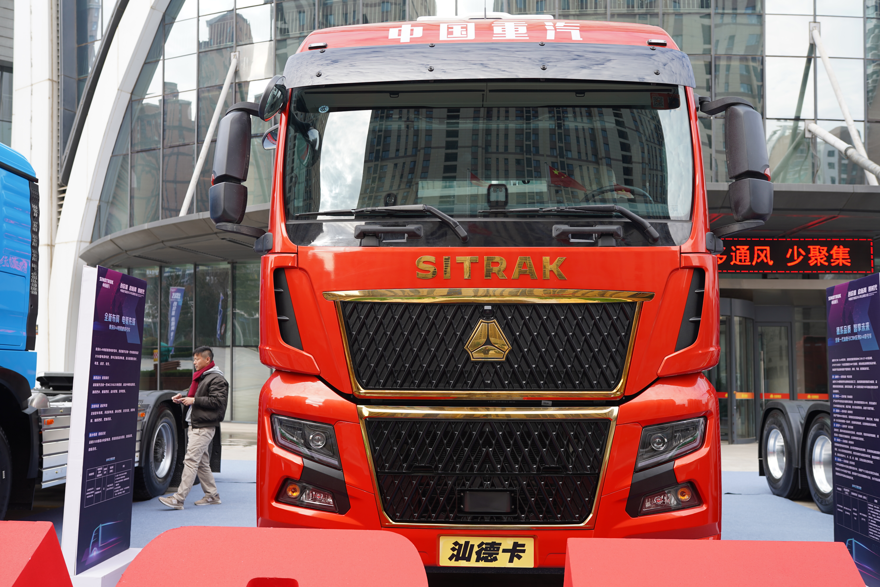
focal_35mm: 35
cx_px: 440
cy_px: 294
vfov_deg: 37.9
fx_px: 855
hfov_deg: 54.4
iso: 100
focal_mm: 35
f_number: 4
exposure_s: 1/160
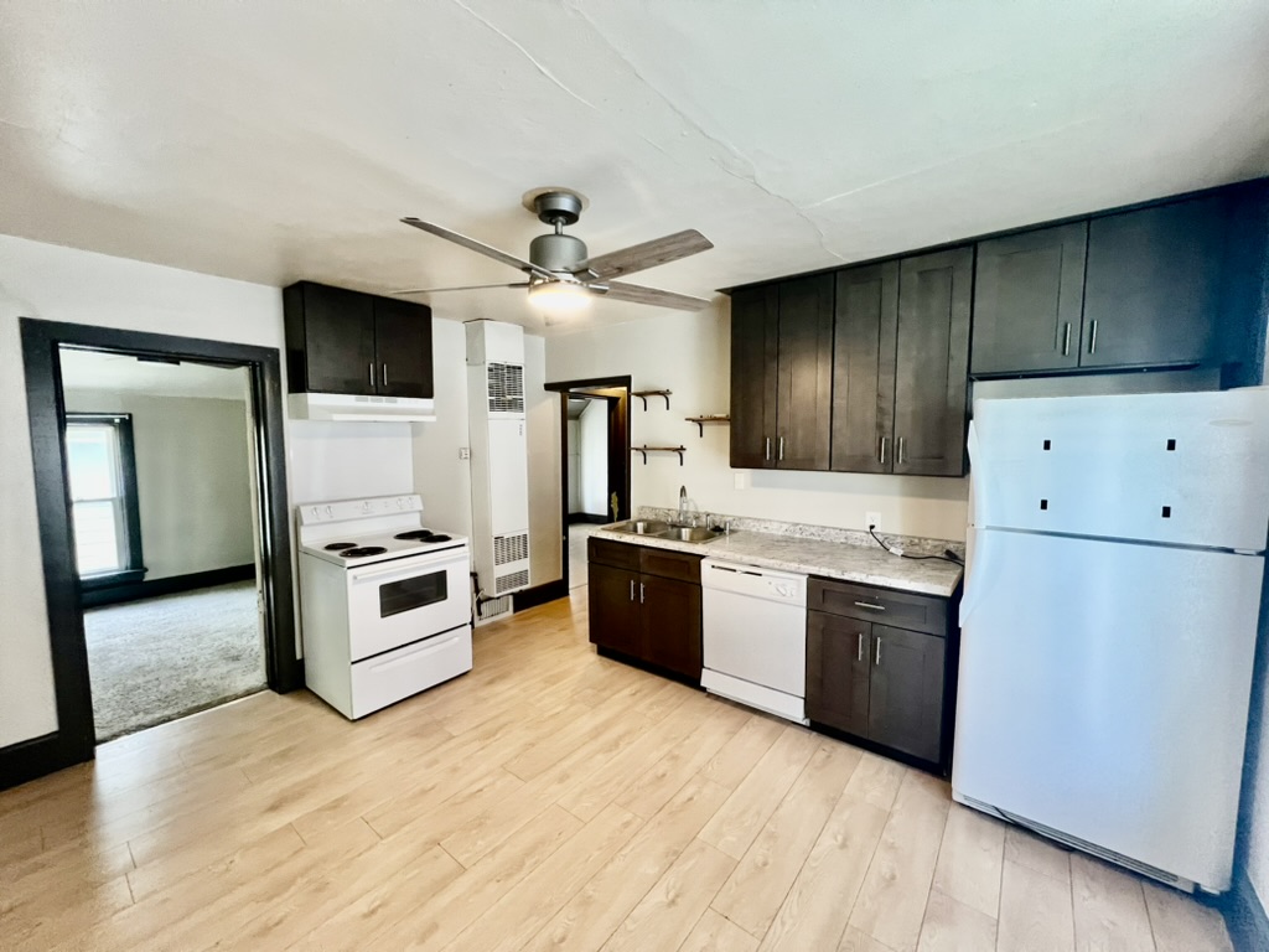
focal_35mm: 13
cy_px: 476
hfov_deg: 106.2
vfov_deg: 89.9
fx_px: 477
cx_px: 634
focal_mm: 1.57
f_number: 1.8
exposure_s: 1/60
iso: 320
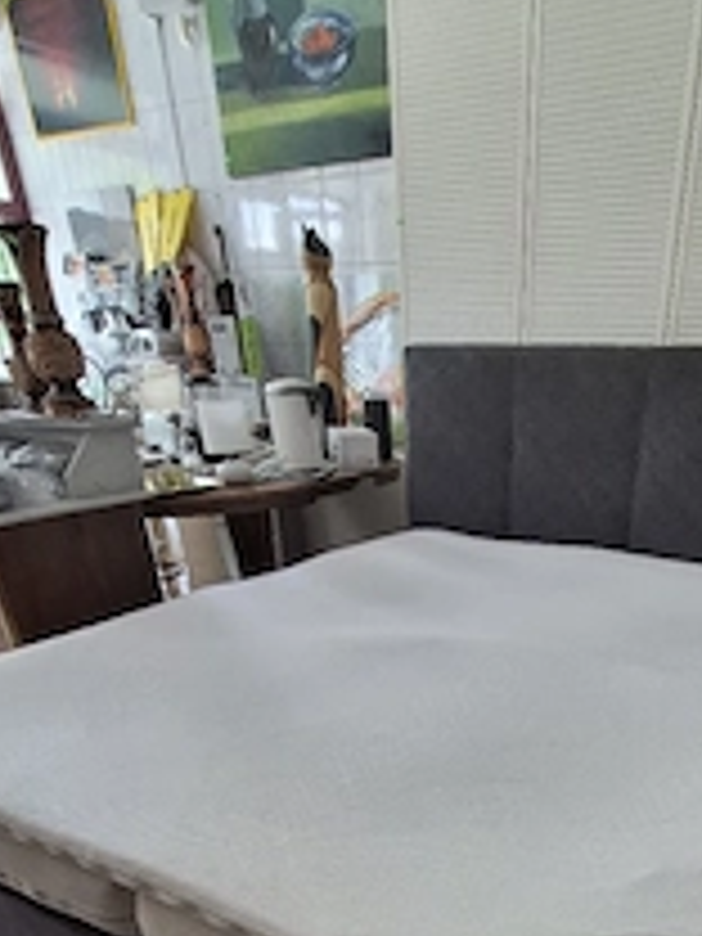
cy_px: 814
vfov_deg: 60.5
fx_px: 676
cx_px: 459
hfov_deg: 53.9
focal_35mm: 25
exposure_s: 1/50
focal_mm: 1.74
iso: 160
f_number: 2.2
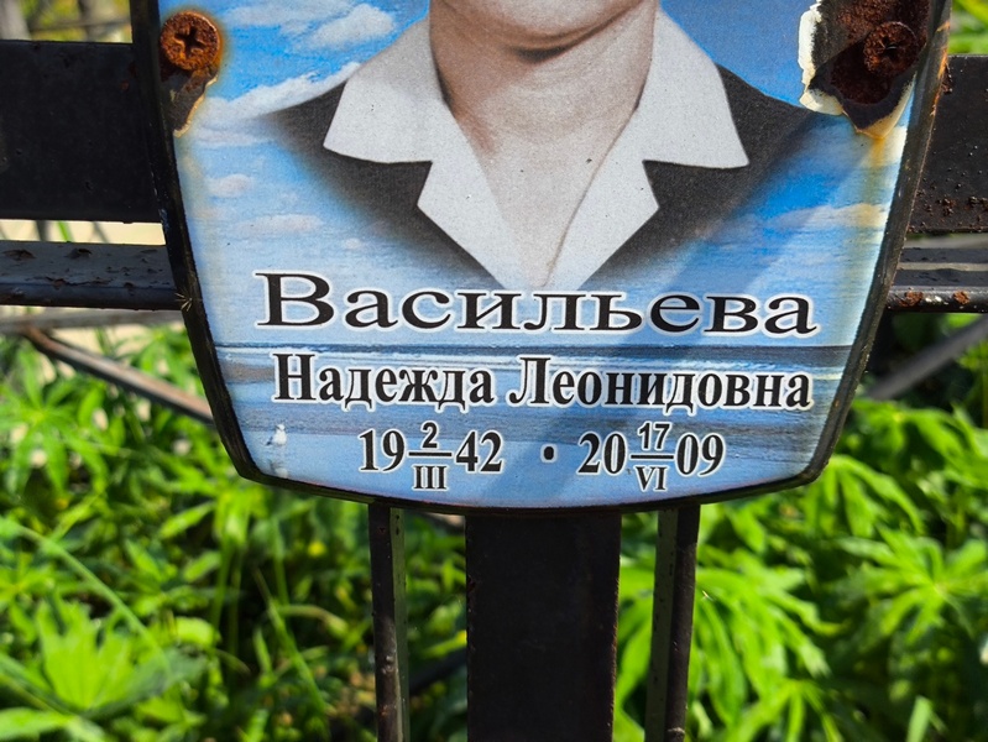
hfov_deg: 38.2
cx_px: 494
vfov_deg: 29.1
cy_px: 371
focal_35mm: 50
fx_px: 1428
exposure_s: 1/676
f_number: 1.7
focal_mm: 4.71
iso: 50
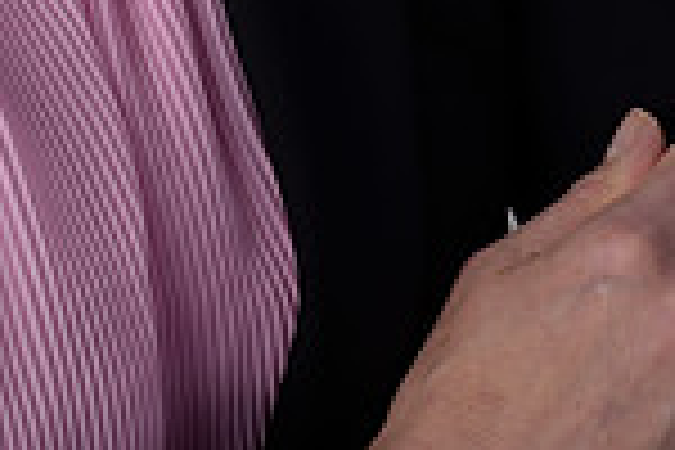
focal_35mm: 329
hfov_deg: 6.2
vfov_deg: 4.1
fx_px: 6168
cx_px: -29
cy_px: -832
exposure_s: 1/100
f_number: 11
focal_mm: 85
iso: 125
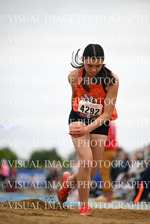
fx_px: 1062
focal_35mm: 170
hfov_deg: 8.1
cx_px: 75
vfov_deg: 12.1
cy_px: 112
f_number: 2.8
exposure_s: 1/4000
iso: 320
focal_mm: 170
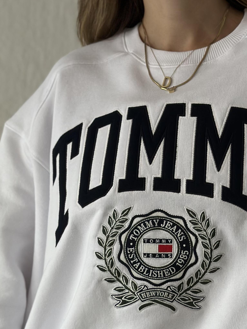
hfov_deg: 15.5
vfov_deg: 20.5
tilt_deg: -2.4
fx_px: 904
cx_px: 179
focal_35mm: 95
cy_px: 251
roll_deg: -0.5
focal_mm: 6.86
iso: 125
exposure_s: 1/60
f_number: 1.78
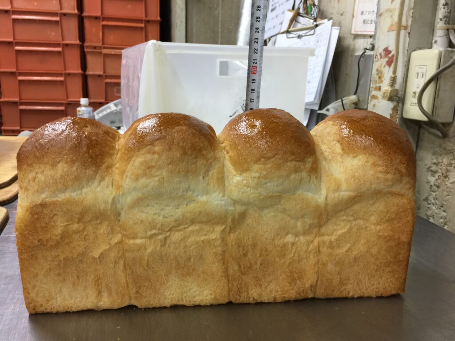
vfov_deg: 48.2
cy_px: 170
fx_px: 381
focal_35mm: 29
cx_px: 228
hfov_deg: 61.7
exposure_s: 1/15
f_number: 2.2
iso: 32
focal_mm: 4.15
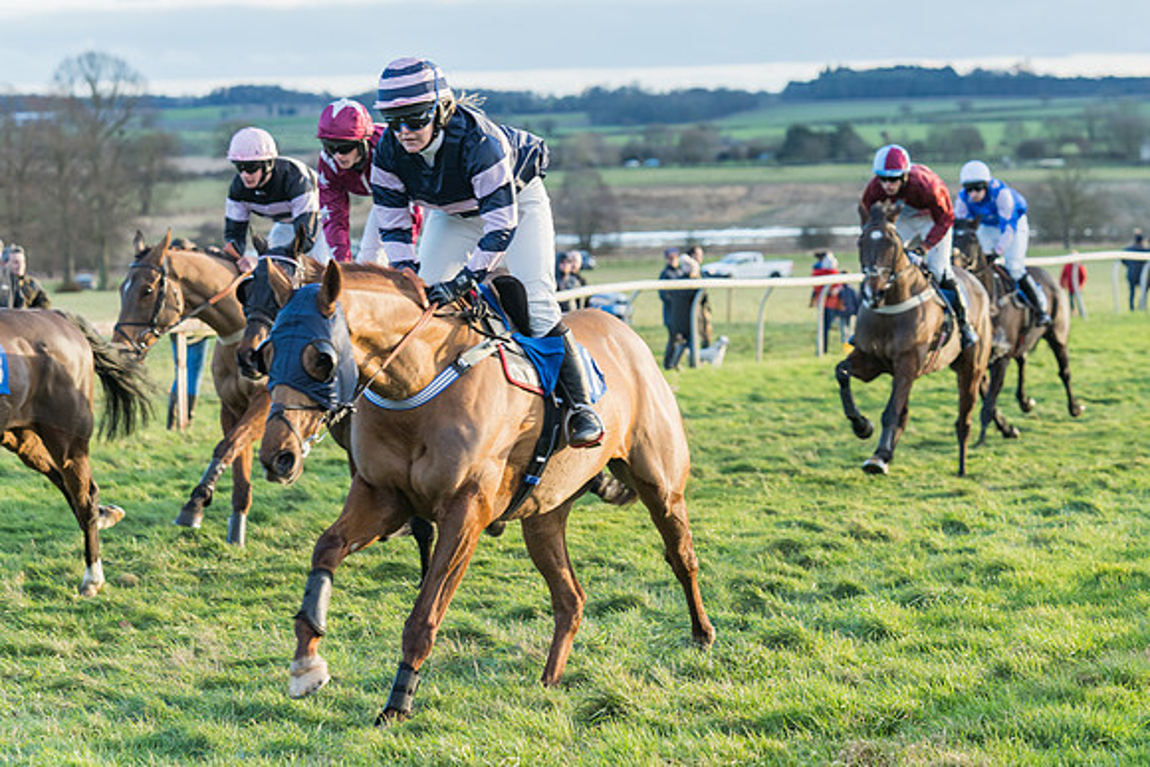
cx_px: 618
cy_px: 301
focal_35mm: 119
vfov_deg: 11.5
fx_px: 3813
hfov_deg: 17.1
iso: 800
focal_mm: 94
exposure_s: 1/1000
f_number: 4
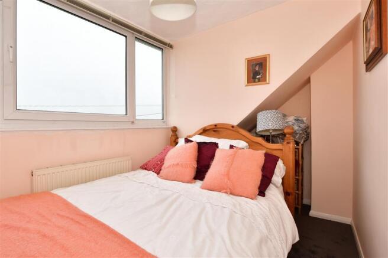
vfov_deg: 77.3
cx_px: 194
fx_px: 162
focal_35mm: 15
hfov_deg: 100.4
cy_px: 129
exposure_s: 1/15
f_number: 8
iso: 100
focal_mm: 10
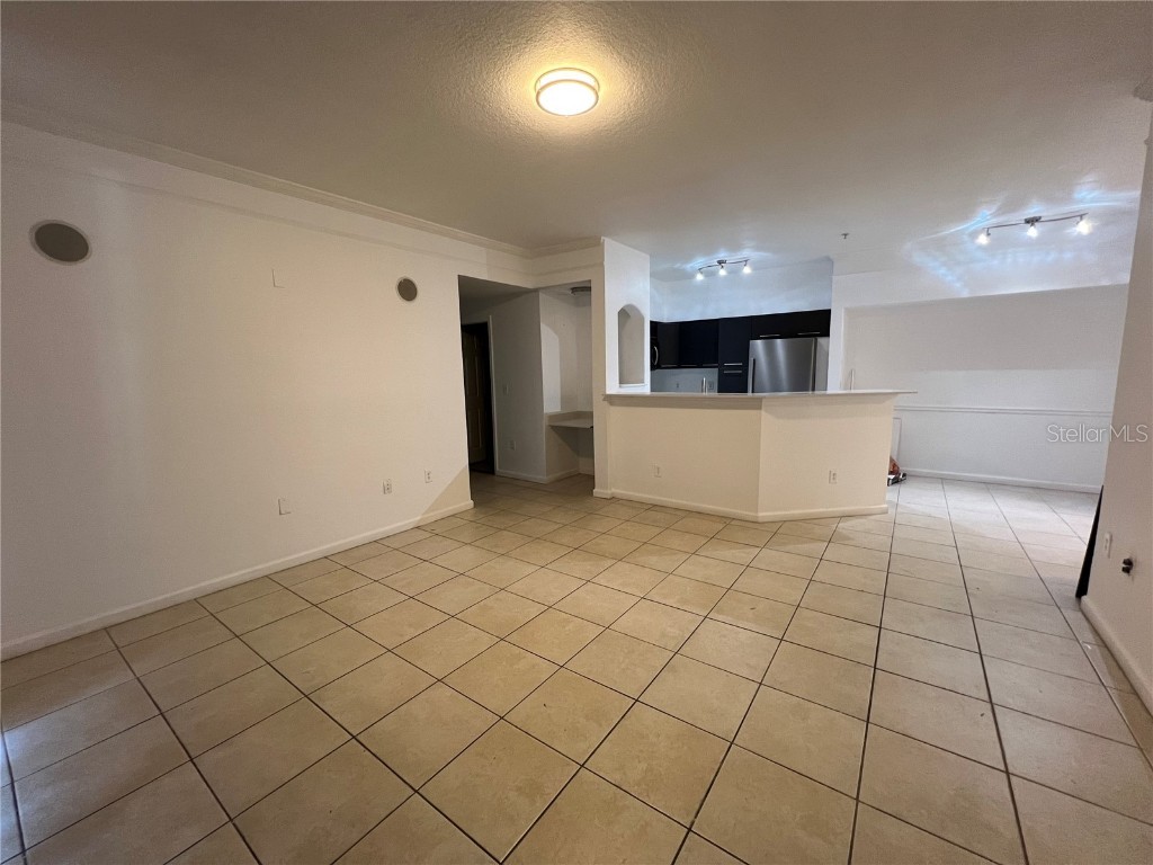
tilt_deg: -7.4
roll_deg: +1.4
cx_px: 576
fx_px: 433
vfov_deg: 89.9
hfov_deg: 106.2
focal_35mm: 13
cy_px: 432
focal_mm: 1.57
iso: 250
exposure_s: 1/60
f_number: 1.8
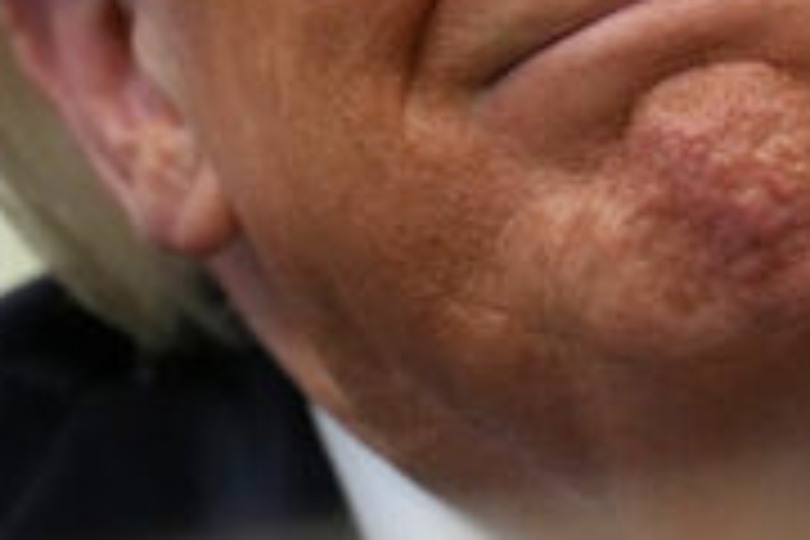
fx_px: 15006
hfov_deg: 3.1
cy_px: -135
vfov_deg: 2.1
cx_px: 634
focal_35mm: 667
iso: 5000
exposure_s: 1/320
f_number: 3.5
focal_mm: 200
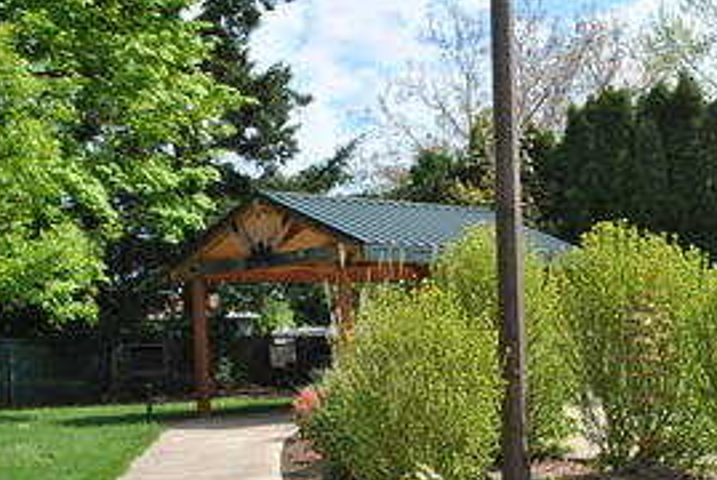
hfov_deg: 34.4
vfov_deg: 23.3
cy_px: 333
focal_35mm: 58
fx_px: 1156
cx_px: 376
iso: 100
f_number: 8
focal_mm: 26
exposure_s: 1/250
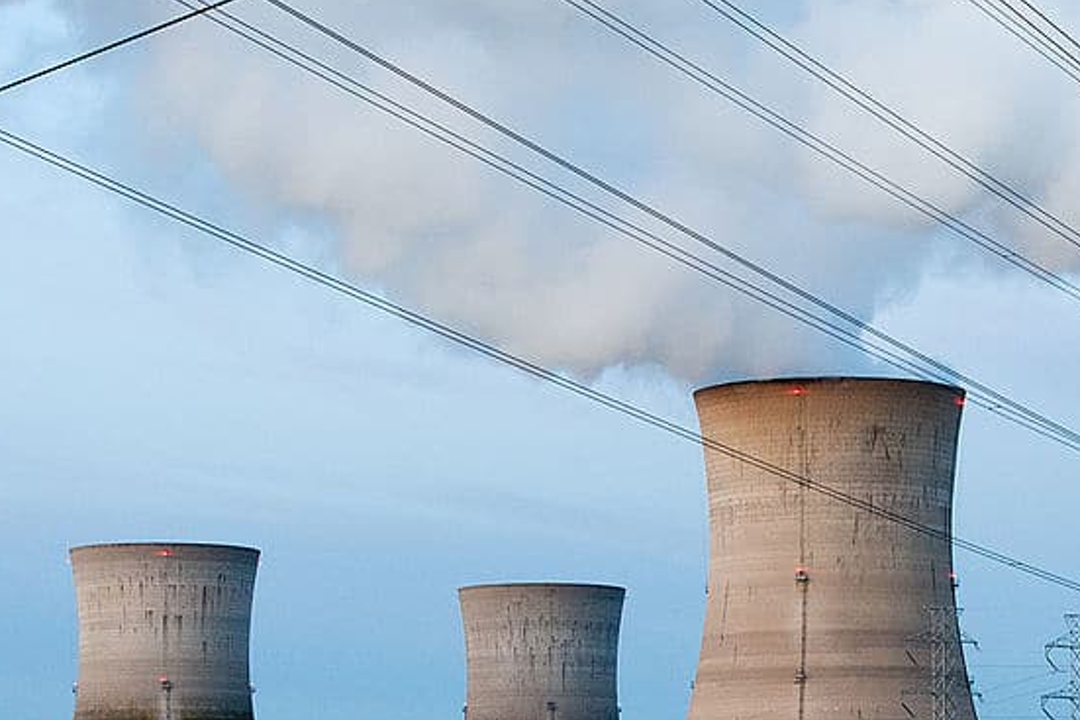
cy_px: 533
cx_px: 857
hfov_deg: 15.7
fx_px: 3899
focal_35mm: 130
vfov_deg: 10.5
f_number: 5.6
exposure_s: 1/100
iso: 2000
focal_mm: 70
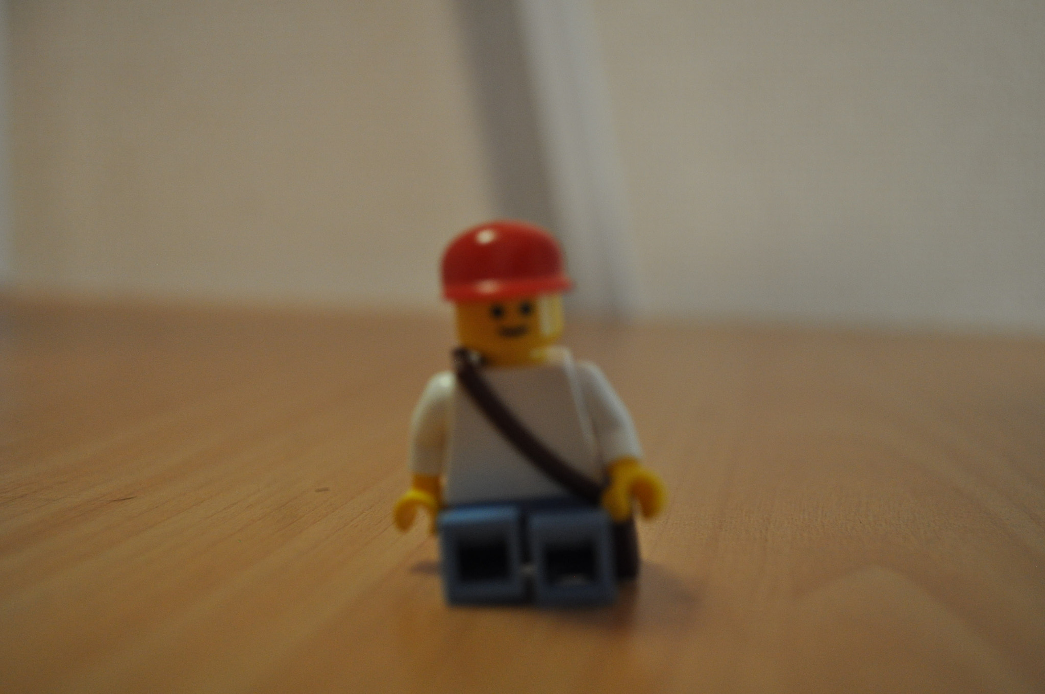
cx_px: 522
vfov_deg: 31.8
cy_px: 347
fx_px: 1218
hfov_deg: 46.5
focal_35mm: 42
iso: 800
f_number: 4.5
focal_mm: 28
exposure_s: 1/50
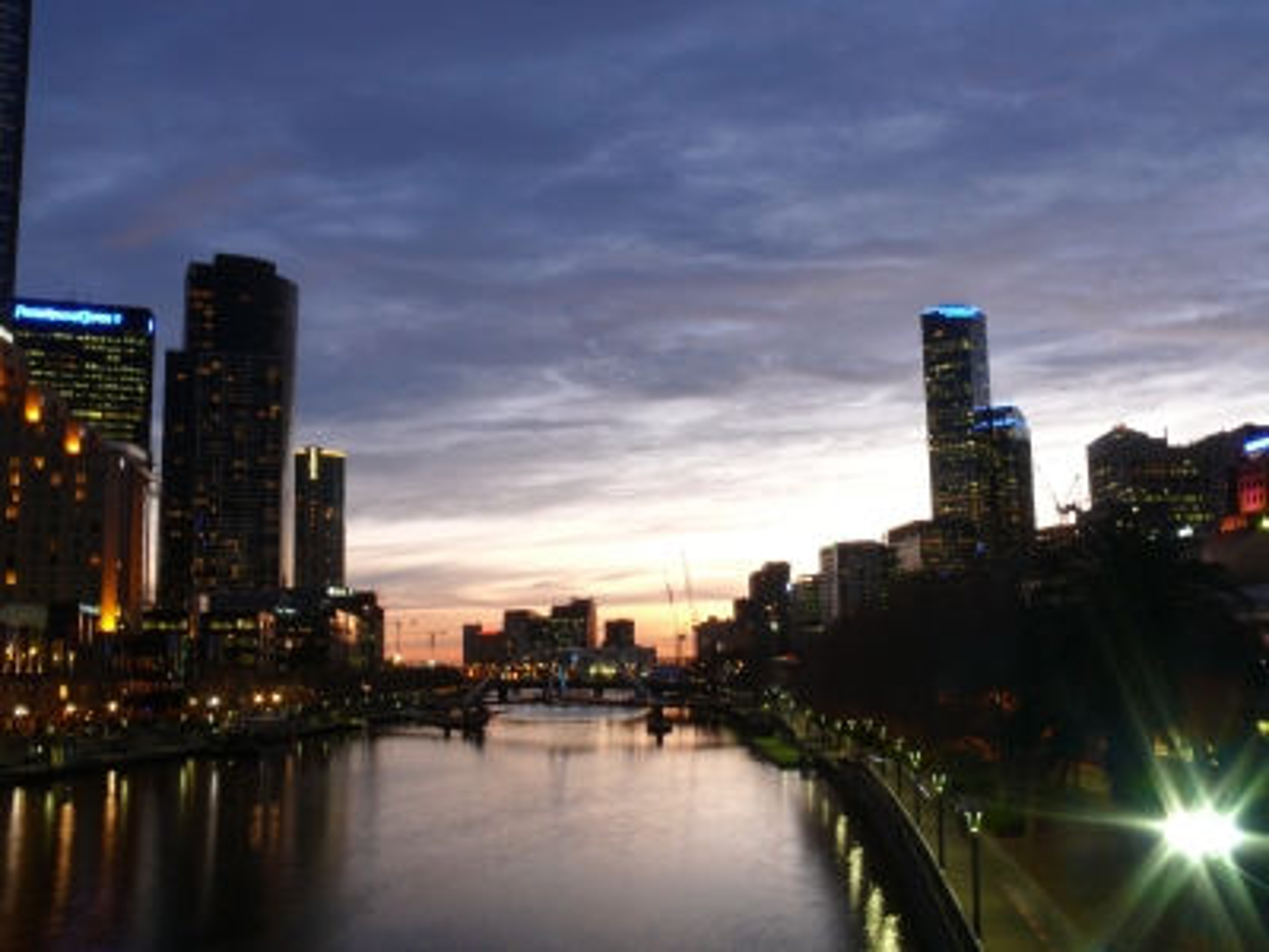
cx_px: 634
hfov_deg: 52.6
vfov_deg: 40.7
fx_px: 1283
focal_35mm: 35
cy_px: 476
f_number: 11
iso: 100
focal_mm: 7.4
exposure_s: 2.5
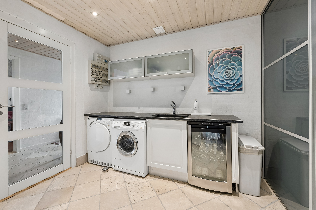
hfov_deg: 100.4
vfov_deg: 77.3
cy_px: 105
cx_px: 158
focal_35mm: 15
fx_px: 132
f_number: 13
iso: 400
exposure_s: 1/1.25
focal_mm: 15
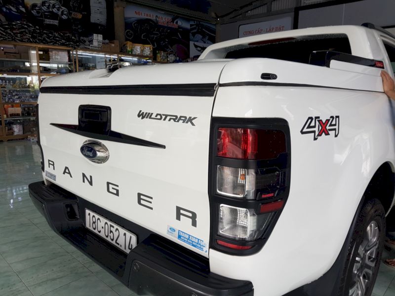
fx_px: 297
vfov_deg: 53.1
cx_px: 198
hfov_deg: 67.3
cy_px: 148
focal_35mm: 26
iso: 40
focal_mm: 4.2
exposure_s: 1/167
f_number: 1.7
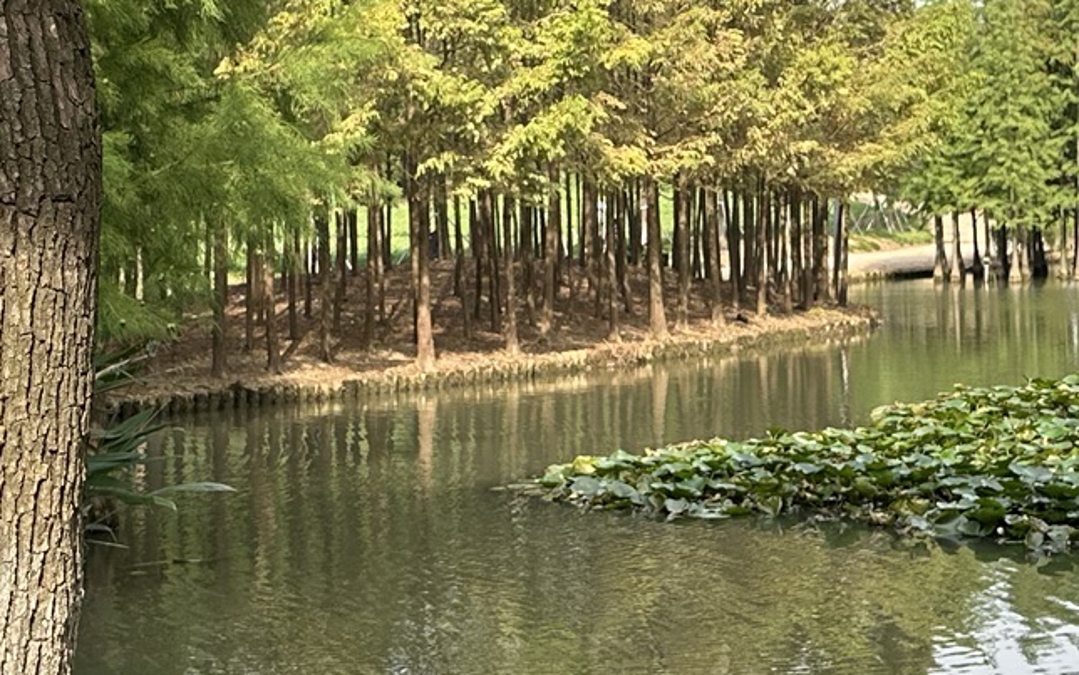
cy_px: 77
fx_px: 2324
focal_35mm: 79
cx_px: 652
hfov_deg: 26.1
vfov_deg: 16.3
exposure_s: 1/734
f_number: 1.78
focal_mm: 6.86
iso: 80
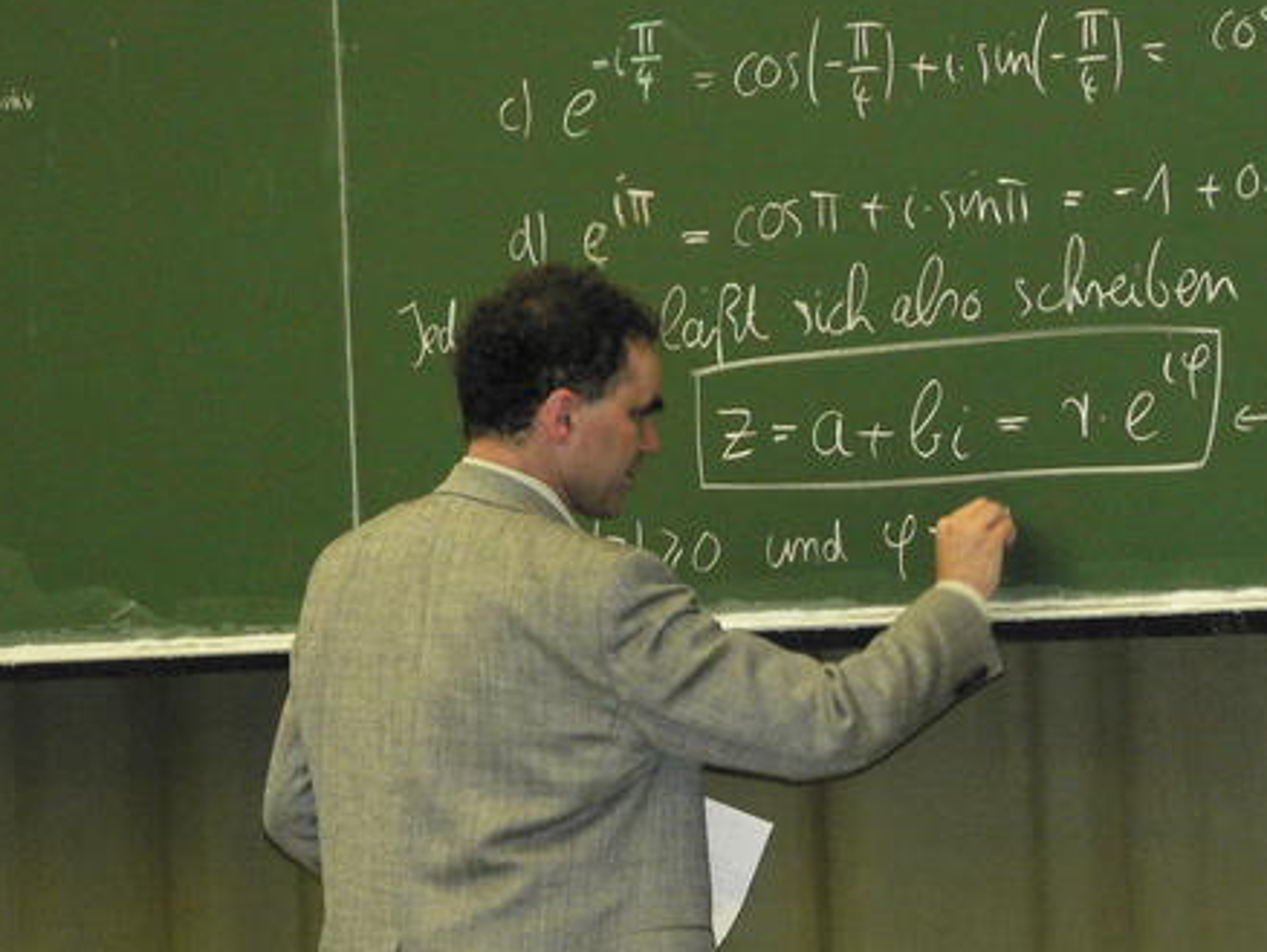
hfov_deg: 12.7
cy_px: 541
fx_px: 5713
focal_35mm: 156
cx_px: 743
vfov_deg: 9.5
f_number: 3.2
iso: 400
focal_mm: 19
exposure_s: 1/60
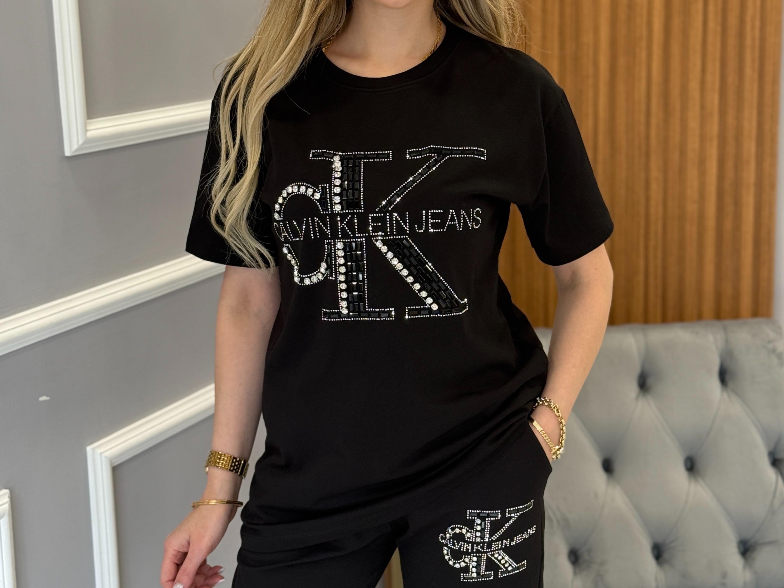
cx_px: 386
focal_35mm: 65
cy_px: 268
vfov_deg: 22.6
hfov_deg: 29.8
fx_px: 1472
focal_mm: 6.76
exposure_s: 1/73
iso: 100
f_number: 1.78
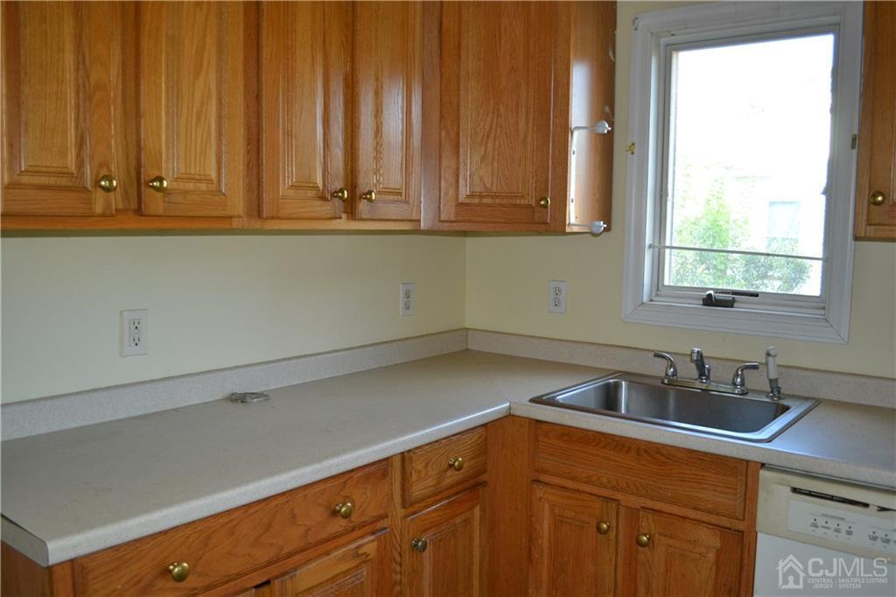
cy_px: 298
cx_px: 448
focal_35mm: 30
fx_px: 746
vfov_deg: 43.6
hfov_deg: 61.9
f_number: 3.8
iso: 640
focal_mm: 20
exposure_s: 1/60
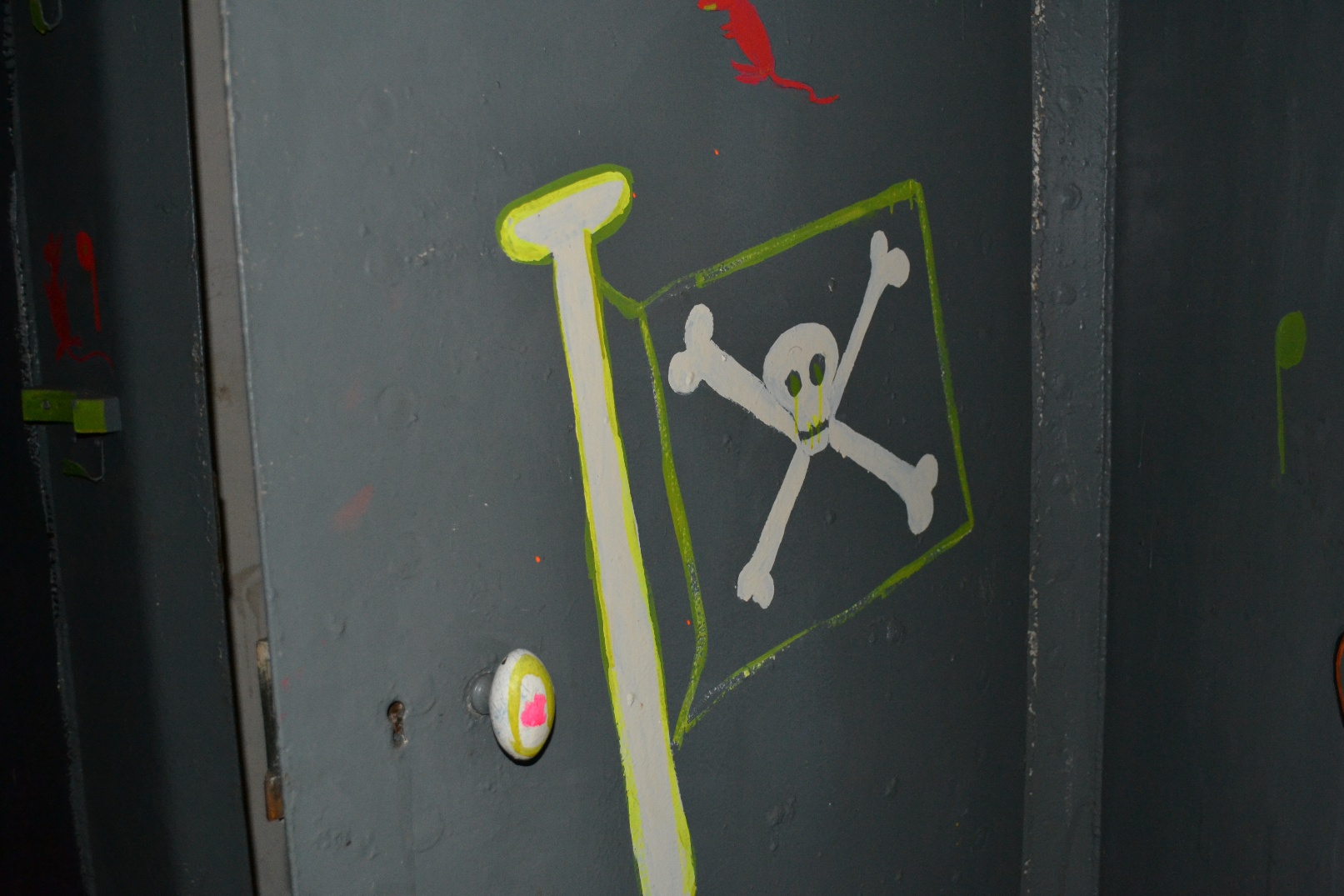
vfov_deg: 36.9
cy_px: 448
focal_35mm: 36
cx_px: 672
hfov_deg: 53.1
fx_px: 1344
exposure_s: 1/60
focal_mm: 24
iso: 1400
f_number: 4
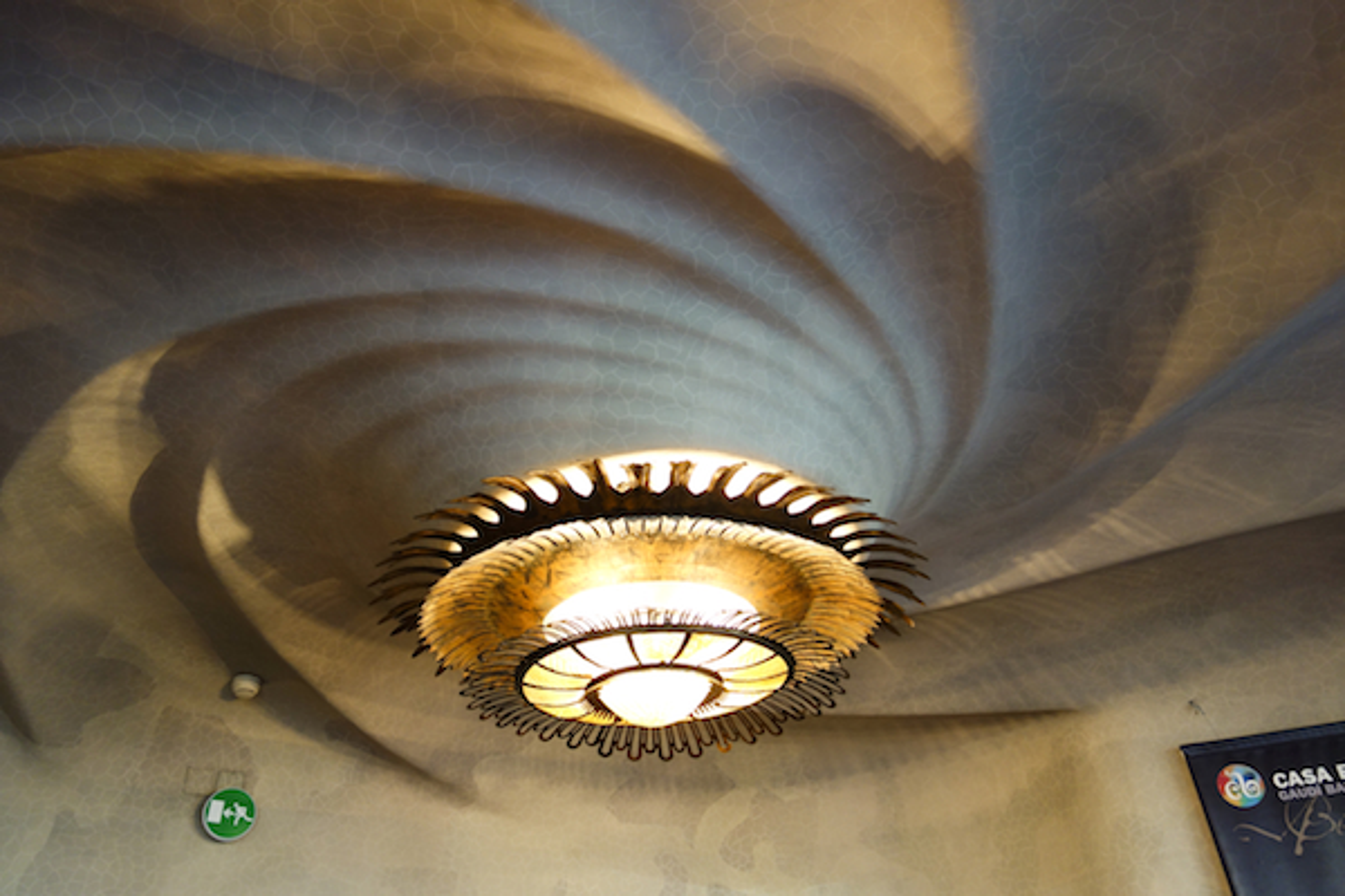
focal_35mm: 28
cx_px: 672
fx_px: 1046
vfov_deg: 46.4
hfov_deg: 65.5
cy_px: 448
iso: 125
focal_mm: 10.4
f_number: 1.8
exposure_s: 1/50
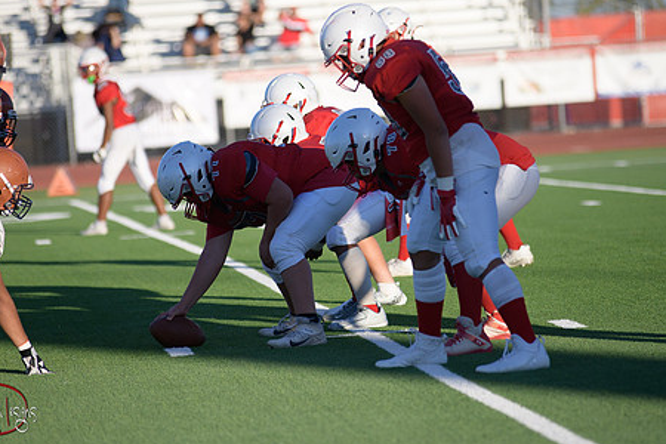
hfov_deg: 8.0
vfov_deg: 5.3
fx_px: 4773
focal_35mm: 258
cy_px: 195
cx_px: 320
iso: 400
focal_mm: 200
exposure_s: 1/5000
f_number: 2.8
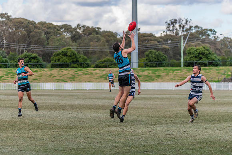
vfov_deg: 9.0
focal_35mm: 152
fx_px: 979
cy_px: 78
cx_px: 116
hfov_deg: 13.5
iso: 900
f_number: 5
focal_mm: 150
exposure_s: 1/2000
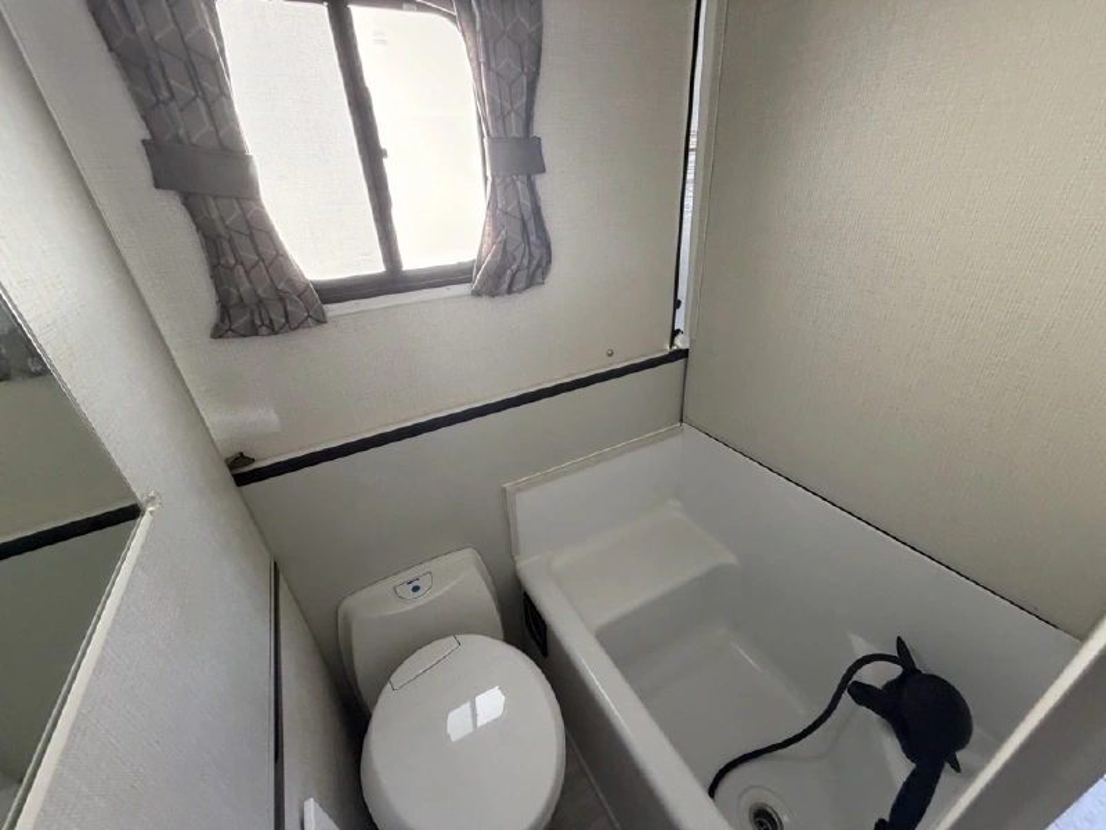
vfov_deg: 85.7
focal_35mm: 14
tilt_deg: -26.8
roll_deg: +3.3
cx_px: 553
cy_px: 415
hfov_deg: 102.1
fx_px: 447
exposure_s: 1/60
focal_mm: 2.22
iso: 400
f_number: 2.2
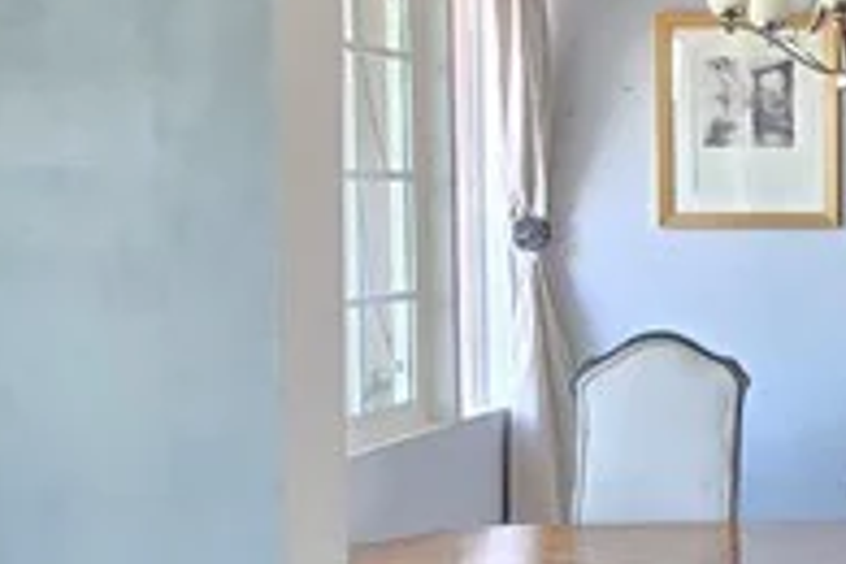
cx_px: 1306
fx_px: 1668
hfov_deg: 22.6
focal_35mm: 71
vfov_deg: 19.2
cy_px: 256
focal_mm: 1.7
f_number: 2.2
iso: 125
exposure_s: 1/60
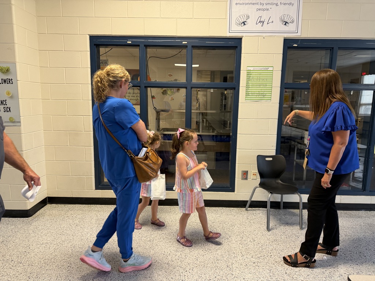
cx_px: 188
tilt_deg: -8.4
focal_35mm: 24
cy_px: 140
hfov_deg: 71.6
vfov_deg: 56.8
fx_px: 260
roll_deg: -1.3
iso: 250
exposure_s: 1/60
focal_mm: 6.76
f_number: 1.78
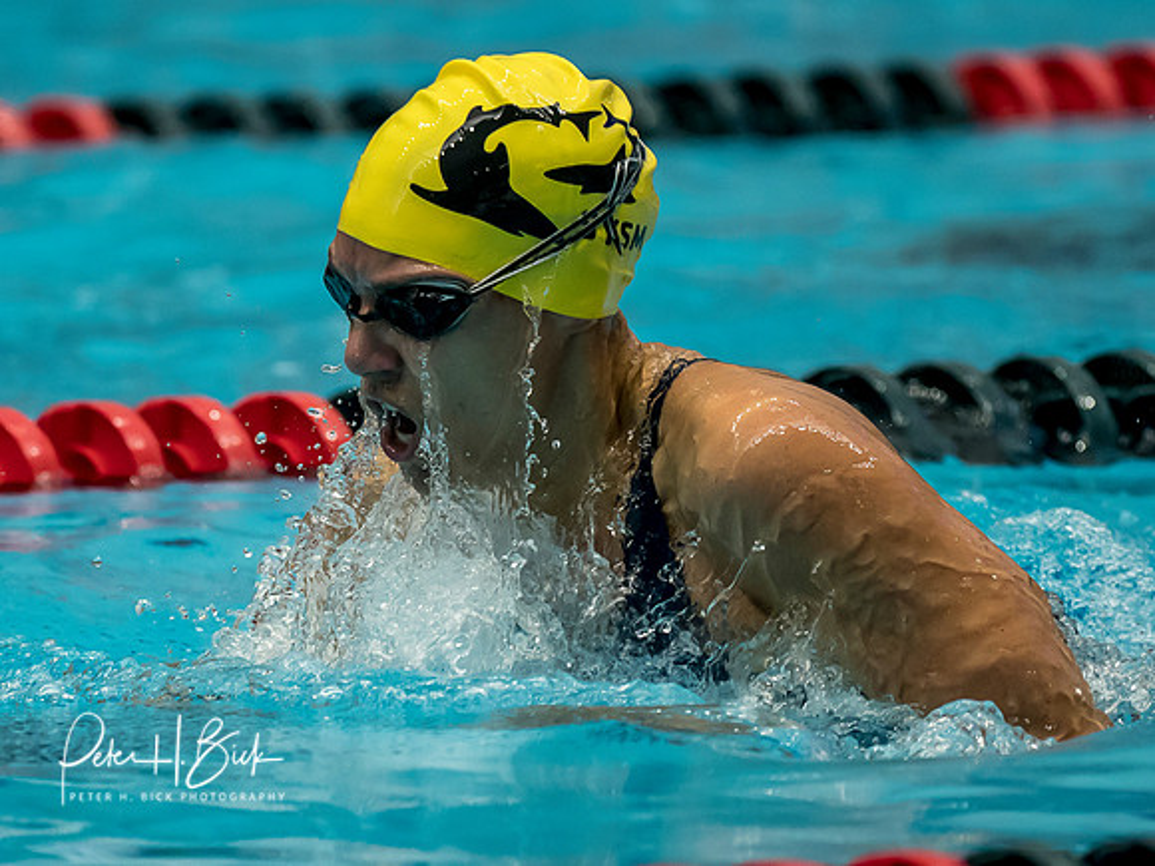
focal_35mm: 673
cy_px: 635
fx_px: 22454
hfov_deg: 2.9
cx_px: 491
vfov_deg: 2.2
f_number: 2.8
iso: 2000
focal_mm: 200
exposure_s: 1/1000
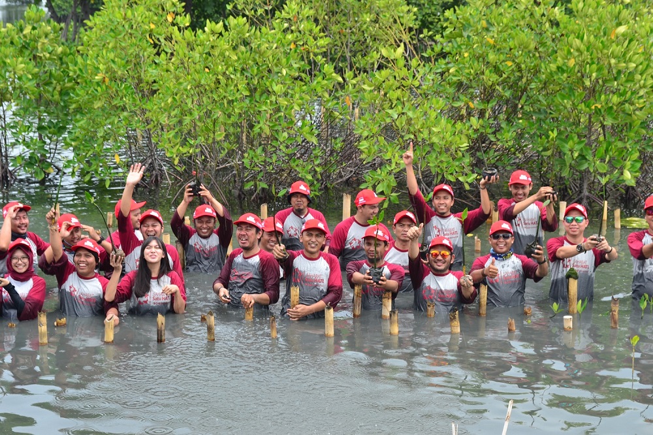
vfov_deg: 18.9
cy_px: 218
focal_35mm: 72
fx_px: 1305
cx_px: 326
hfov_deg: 28.1
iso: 100
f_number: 10
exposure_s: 1/60
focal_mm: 48
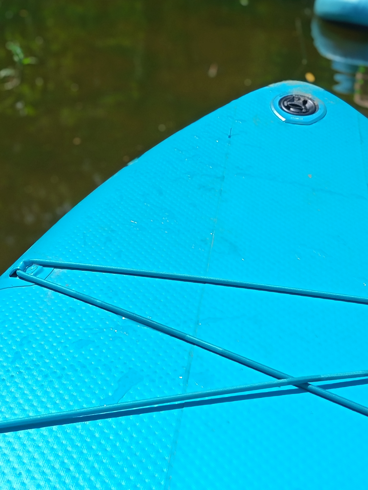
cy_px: 245
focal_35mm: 48
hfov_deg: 30.3
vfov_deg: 39.7
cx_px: 184
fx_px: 680
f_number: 4
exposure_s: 1/761
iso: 100
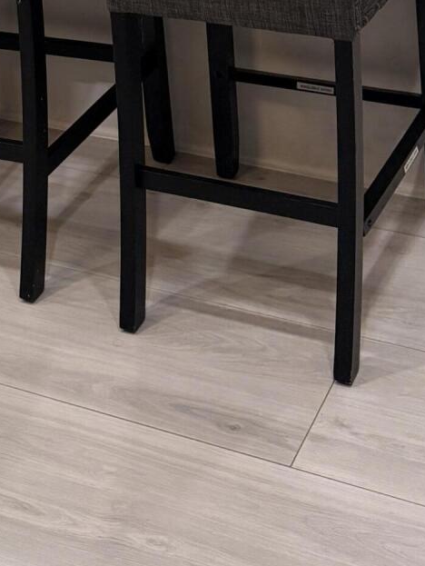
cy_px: -256
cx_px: 130
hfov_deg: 19.1
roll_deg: +3.6
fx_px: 1259
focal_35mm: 77
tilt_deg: -9.4
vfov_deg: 21.6
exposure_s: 1/120
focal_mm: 6.76
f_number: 1.78
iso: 250
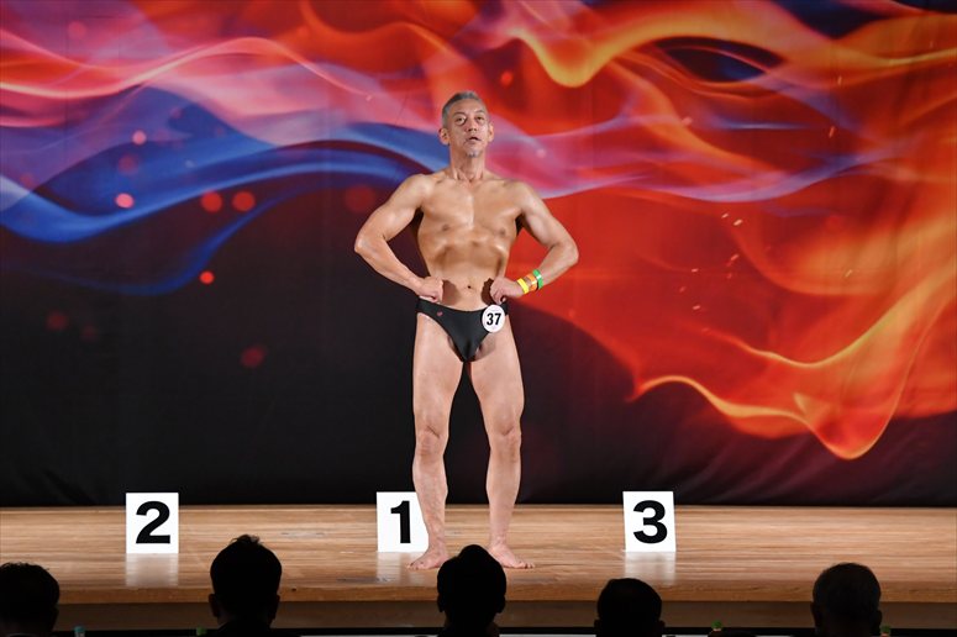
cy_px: 318
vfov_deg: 7.3
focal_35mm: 187
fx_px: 4969
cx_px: 478
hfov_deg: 11.0
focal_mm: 125
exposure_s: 1/400
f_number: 5.6
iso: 3200
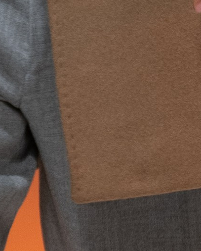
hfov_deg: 0.7
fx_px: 15556
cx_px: -130
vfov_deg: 0.9
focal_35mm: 2090
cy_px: -411
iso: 250
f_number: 2.8
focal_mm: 192.4
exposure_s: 1/320
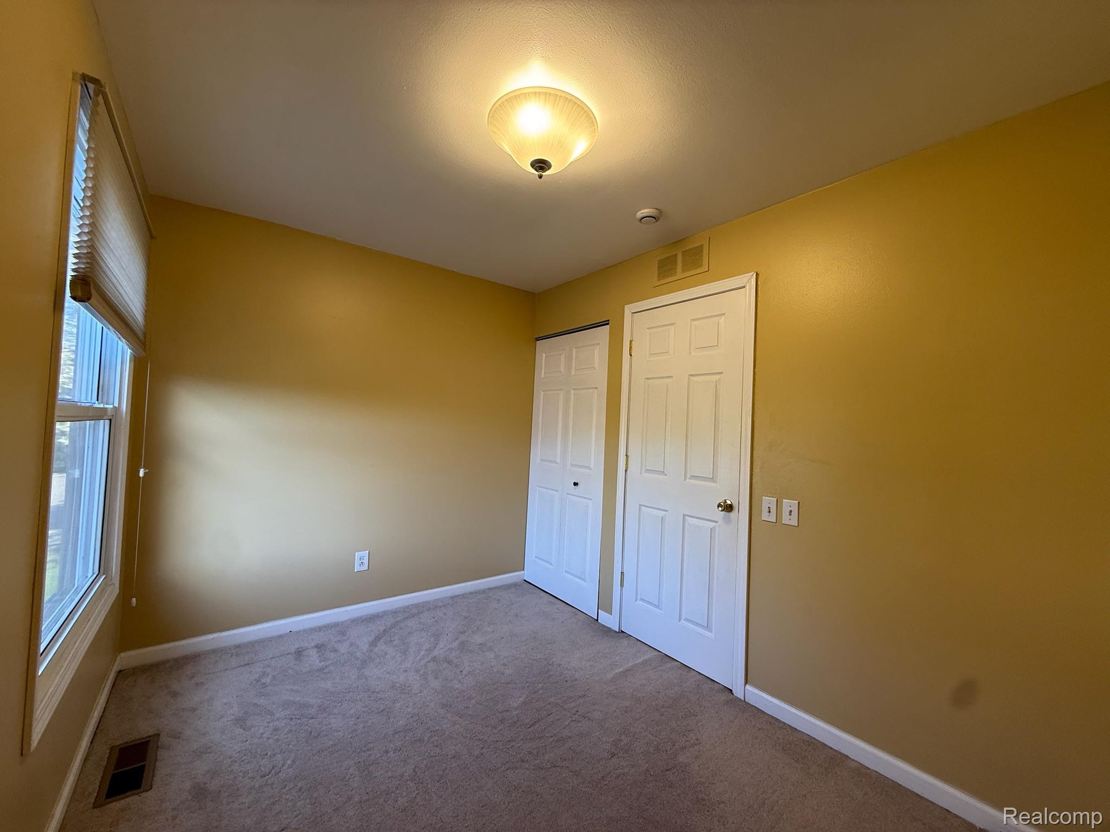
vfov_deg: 85.7
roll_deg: -2.0
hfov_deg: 102.1
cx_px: 555
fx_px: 449
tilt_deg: +2.0
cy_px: 416
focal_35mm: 14
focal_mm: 2.22
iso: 160
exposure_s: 1/120
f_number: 2.2
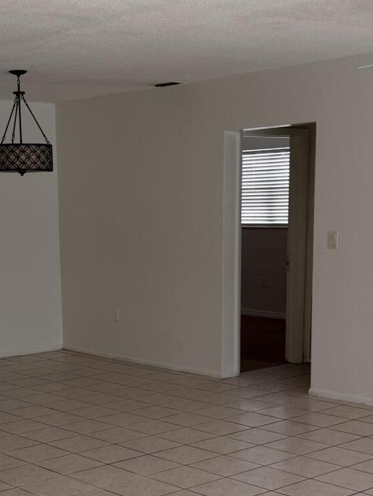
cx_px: 118
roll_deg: +1.9
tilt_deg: -9.4
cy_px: 367
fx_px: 919
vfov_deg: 29.8
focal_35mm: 64
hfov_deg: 22.8
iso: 64
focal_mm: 6.76
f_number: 1.78
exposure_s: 1/121
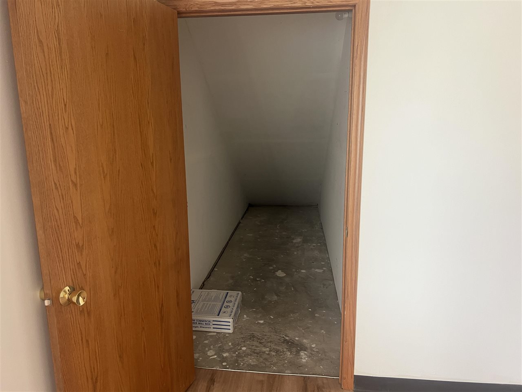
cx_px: 261
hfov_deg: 67.3
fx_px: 392
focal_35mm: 26
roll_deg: +0.5
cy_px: 196
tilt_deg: -12.4
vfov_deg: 53.1
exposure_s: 1/70
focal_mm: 5.7
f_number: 1.5
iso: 125
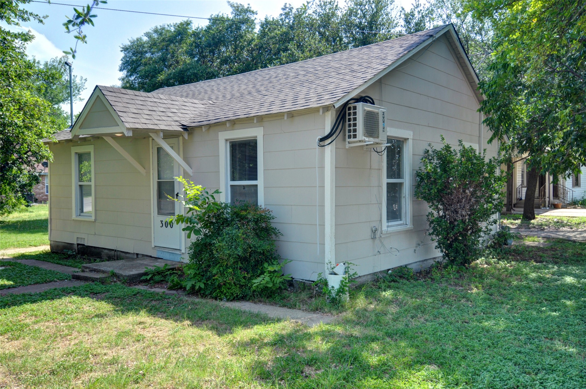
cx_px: 293
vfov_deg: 43.5
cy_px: 194
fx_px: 488
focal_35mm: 30
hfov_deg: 62.0
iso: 200
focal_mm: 20
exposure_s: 1/640
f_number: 5
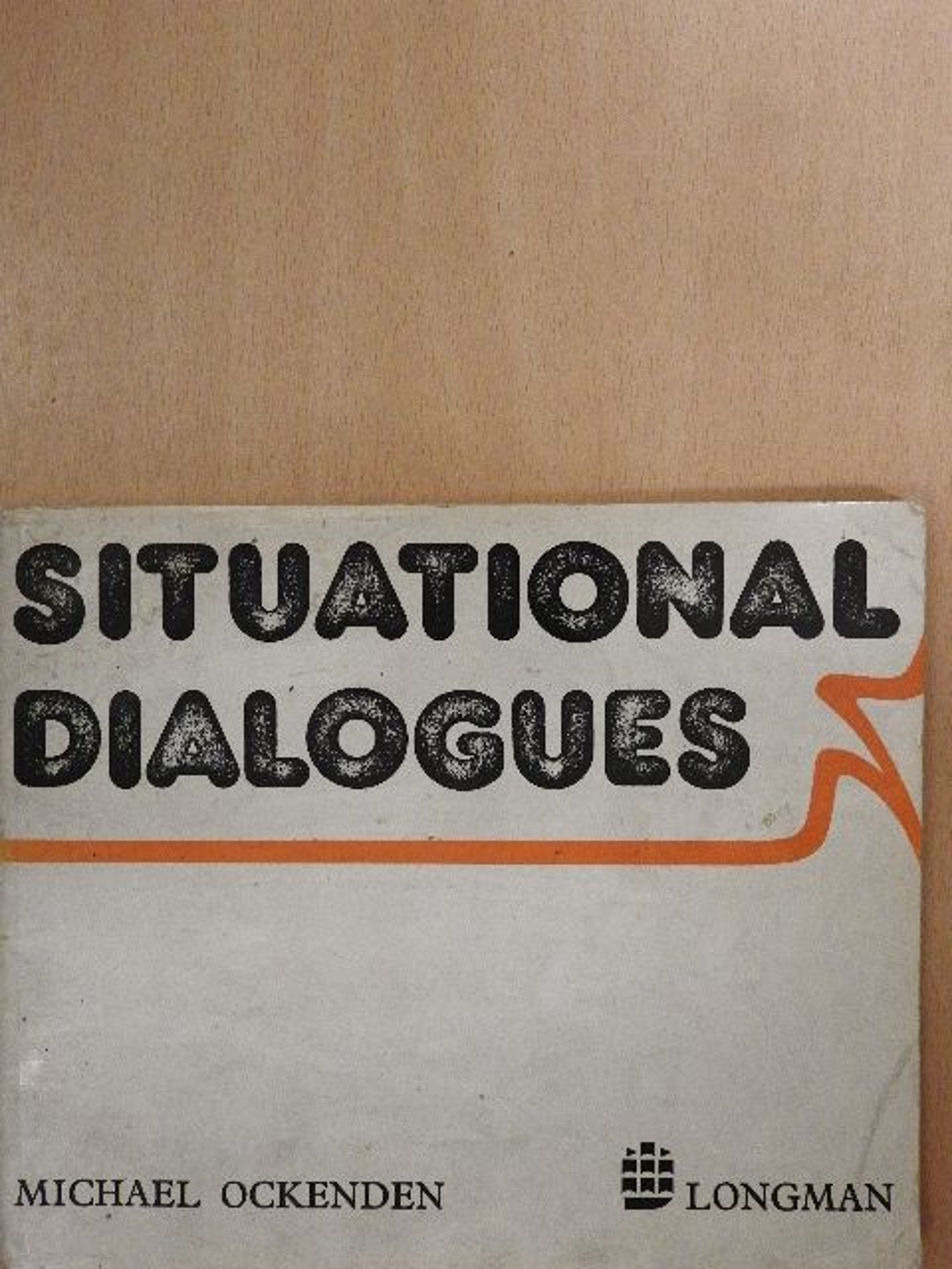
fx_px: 1210
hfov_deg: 42.9
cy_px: 634
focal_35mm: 33
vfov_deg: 55.4
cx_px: 476
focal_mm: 5.9
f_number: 3.6
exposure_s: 1/80
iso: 1000
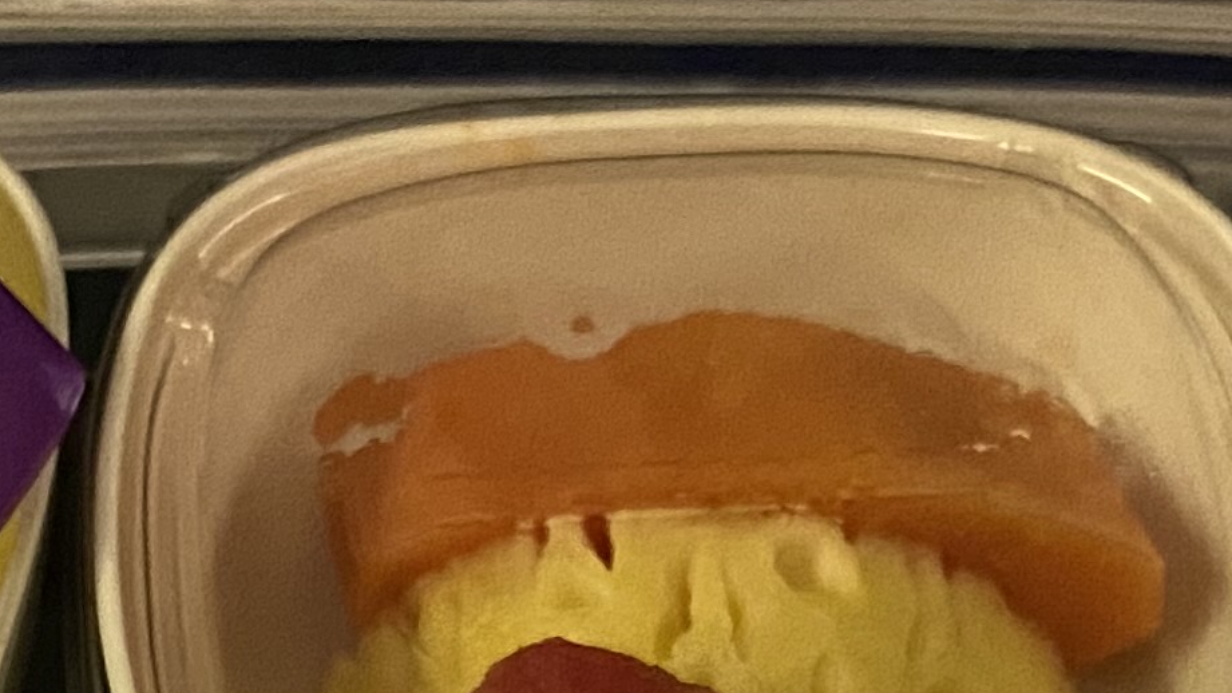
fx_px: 4051
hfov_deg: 17.3
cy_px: 1857
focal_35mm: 124
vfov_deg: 8.6
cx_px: 718
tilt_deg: -59.1
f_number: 1.8
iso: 640
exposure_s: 1/33
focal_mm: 4.25
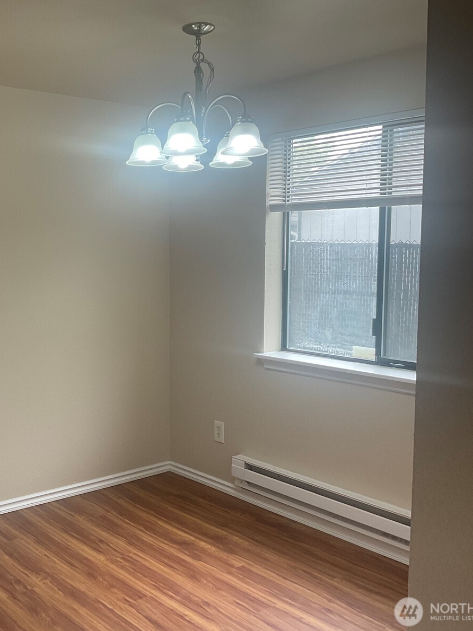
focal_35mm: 39
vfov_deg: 47.9
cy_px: 315
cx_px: 108
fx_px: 711
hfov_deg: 35.8
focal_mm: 3
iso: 40
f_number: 1.8
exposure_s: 1/120
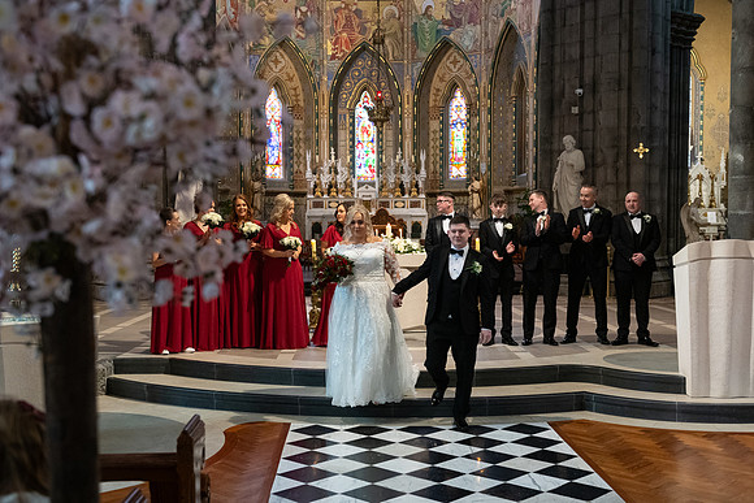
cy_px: 278
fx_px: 883
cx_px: 365
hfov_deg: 46.3
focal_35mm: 42
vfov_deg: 31.8
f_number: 3.5
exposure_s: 1/160
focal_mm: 36
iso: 1250
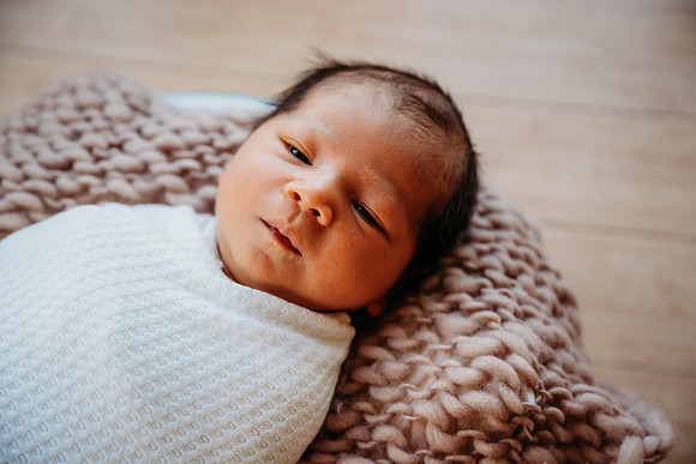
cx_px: 348
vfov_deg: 21.3
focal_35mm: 64
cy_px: 232
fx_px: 1238
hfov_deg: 31.4
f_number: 3.5
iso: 500
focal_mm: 64
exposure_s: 1/250
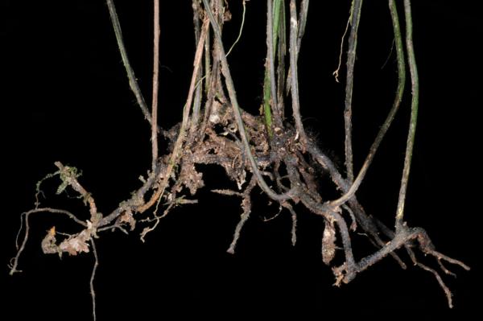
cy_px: 160
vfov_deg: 15.2
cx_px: 242
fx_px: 1206
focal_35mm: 90
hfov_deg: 22.6
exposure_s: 1/60
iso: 200
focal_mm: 60
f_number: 32
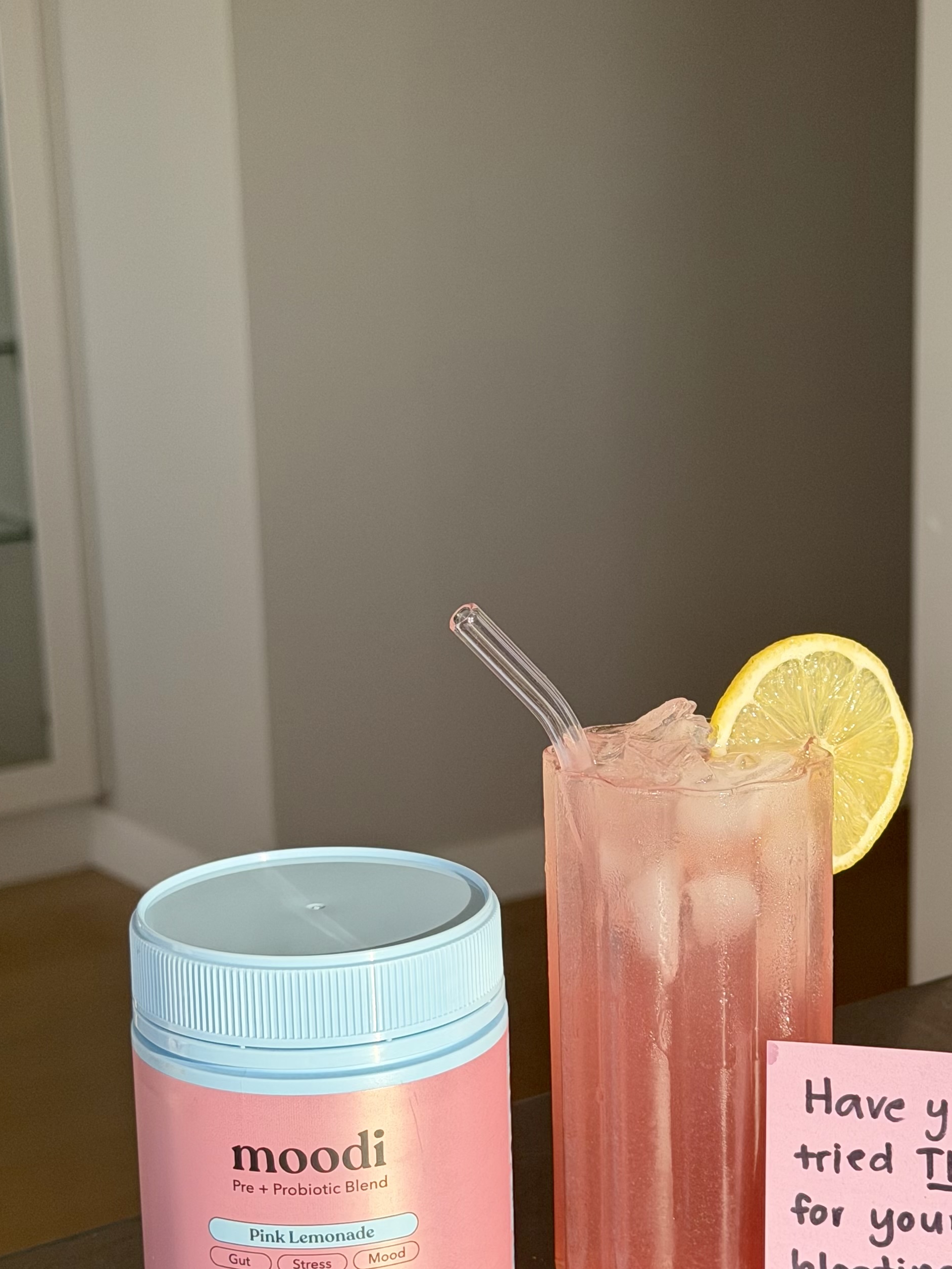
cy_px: 743
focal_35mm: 77
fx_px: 2823
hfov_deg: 19.1
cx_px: 623
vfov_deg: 25.3
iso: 64
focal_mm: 6.76
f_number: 1.78
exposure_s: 1/687
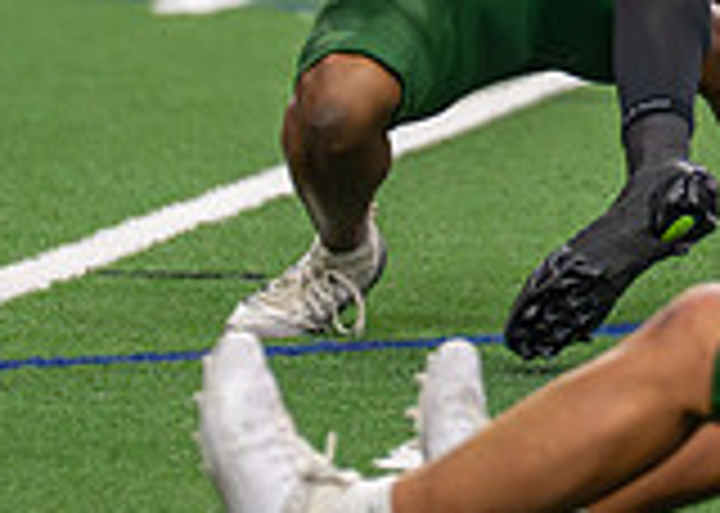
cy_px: -343
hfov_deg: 2.0
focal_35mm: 1009
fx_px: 20615
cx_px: 922
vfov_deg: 1.4
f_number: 2.8
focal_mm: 200
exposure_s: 1/1600
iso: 4000
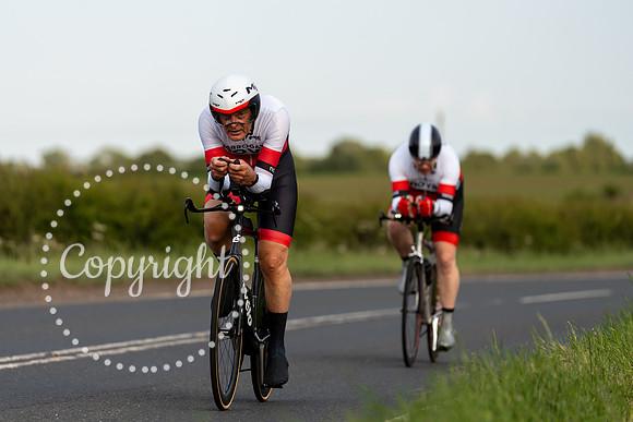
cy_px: 176
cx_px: 264
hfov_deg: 9.0
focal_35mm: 230
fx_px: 4039
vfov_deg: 6.0
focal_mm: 197
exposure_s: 1/1000
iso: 160
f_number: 3.2
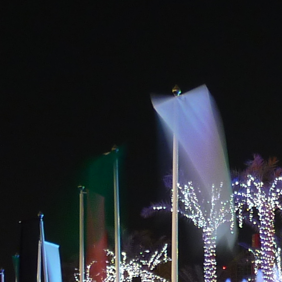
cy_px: 441
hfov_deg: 14.1
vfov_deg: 14.1
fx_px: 1060
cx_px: 434
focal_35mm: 115
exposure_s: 2
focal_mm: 4.1
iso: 80
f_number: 3.3
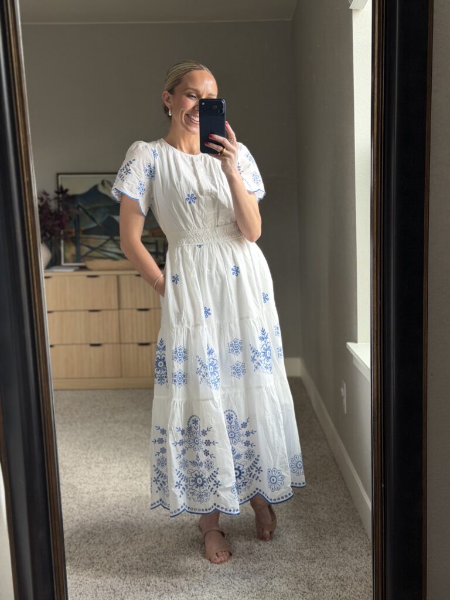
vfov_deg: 39.7
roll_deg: +2.4
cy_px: 300
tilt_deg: -19.3
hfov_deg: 30.3
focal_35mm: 48
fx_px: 832
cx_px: 225
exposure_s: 1/104
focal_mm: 6.76
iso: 100
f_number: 1.78
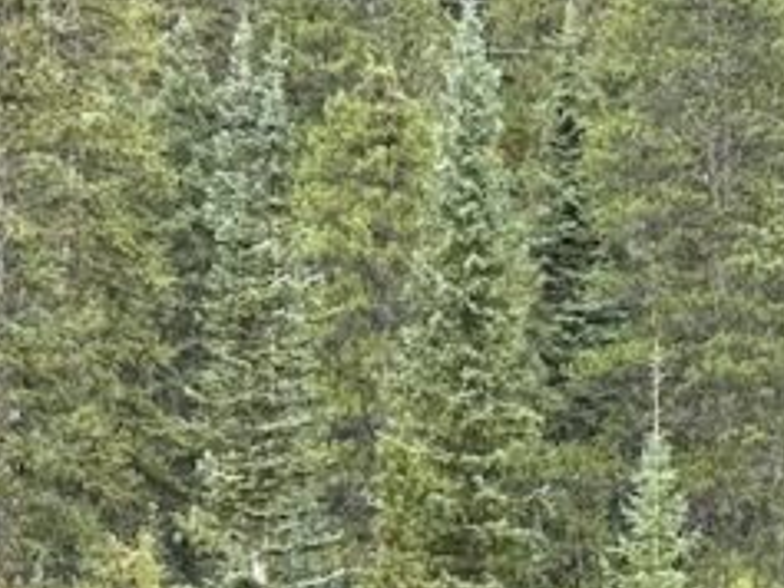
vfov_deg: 7.0
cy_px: 1130
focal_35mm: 207
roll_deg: +0.6
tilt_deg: -3.1
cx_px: 291
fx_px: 4691
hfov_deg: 9.5
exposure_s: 1/888
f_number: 1.78
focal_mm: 6.76
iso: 64
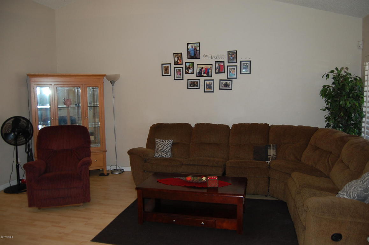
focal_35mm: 27
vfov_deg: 47.8
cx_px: 184
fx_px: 276
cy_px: 122
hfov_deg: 67.5
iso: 400
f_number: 3.5
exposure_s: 1/60
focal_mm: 18
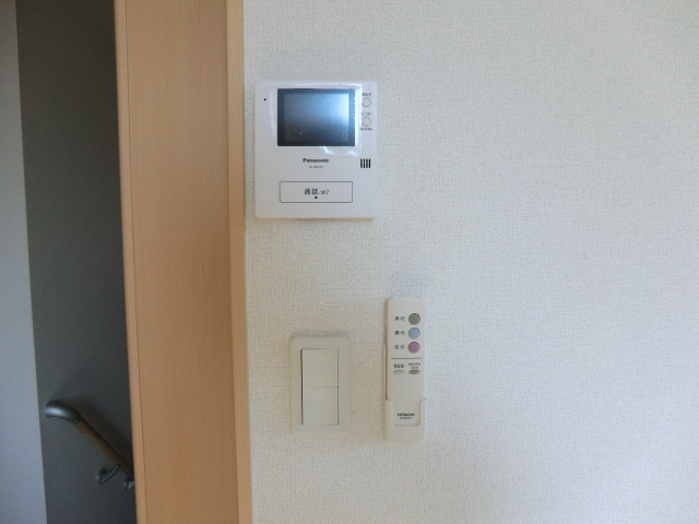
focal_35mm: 24
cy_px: 262
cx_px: 350
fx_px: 485
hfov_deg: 71.6
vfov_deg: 56.8
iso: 100
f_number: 3.2
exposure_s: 1/60
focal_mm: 4.3
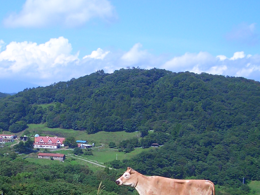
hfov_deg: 26.3
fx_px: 541
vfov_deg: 20.1
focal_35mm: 72
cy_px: 167
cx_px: 39
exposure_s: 1/500
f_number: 4.3
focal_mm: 5.8
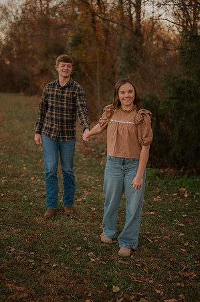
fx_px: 418
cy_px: 151
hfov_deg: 26.9
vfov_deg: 39.6
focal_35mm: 50
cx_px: 100
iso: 140
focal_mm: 50
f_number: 1.8
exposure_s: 1/125
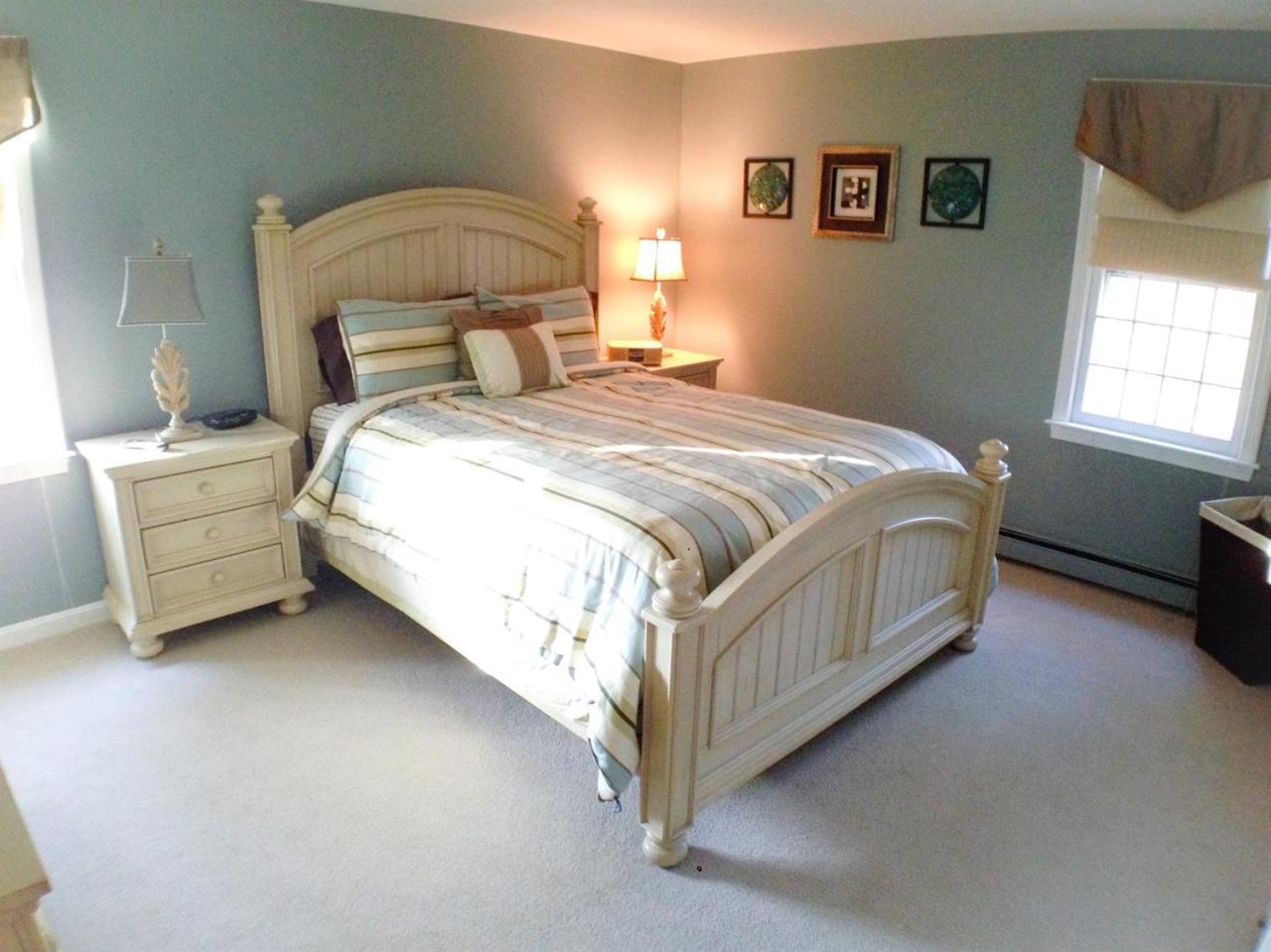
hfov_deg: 55.4
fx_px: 1211
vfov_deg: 42.9
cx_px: 636
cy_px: 476
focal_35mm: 33
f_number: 2.4
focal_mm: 4.12
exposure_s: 1/20
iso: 320
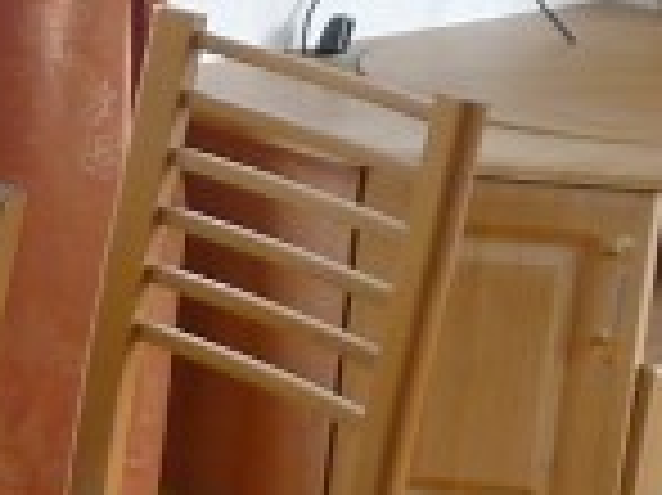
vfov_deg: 8.1
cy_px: -36
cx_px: -1092
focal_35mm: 181
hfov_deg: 9.4
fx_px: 3459
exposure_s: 1/60
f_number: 2
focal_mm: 5.1
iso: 100
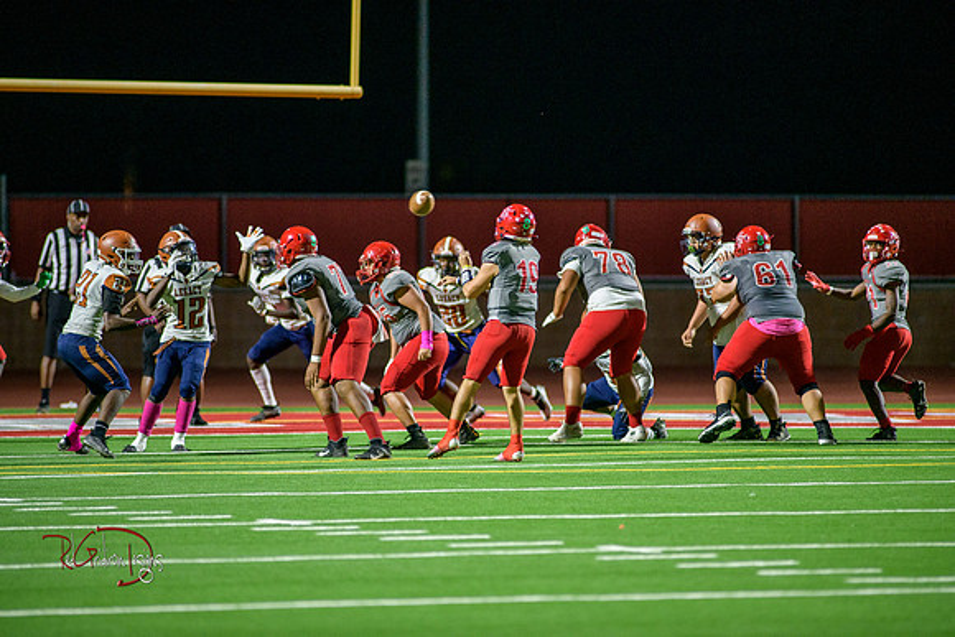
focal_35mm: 300
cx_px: 478
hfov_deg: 6.9
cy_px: 318
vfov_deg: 4.6
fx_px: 7960
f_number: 2.8
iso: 2000
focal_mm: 300
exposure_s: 1/500
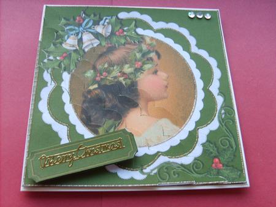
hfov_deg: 52.6
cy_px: 104
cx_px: 138
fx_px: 279
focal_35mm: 35
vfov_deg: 40.7
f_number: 2.8
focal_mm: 5.8
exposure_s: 1/30
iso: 133
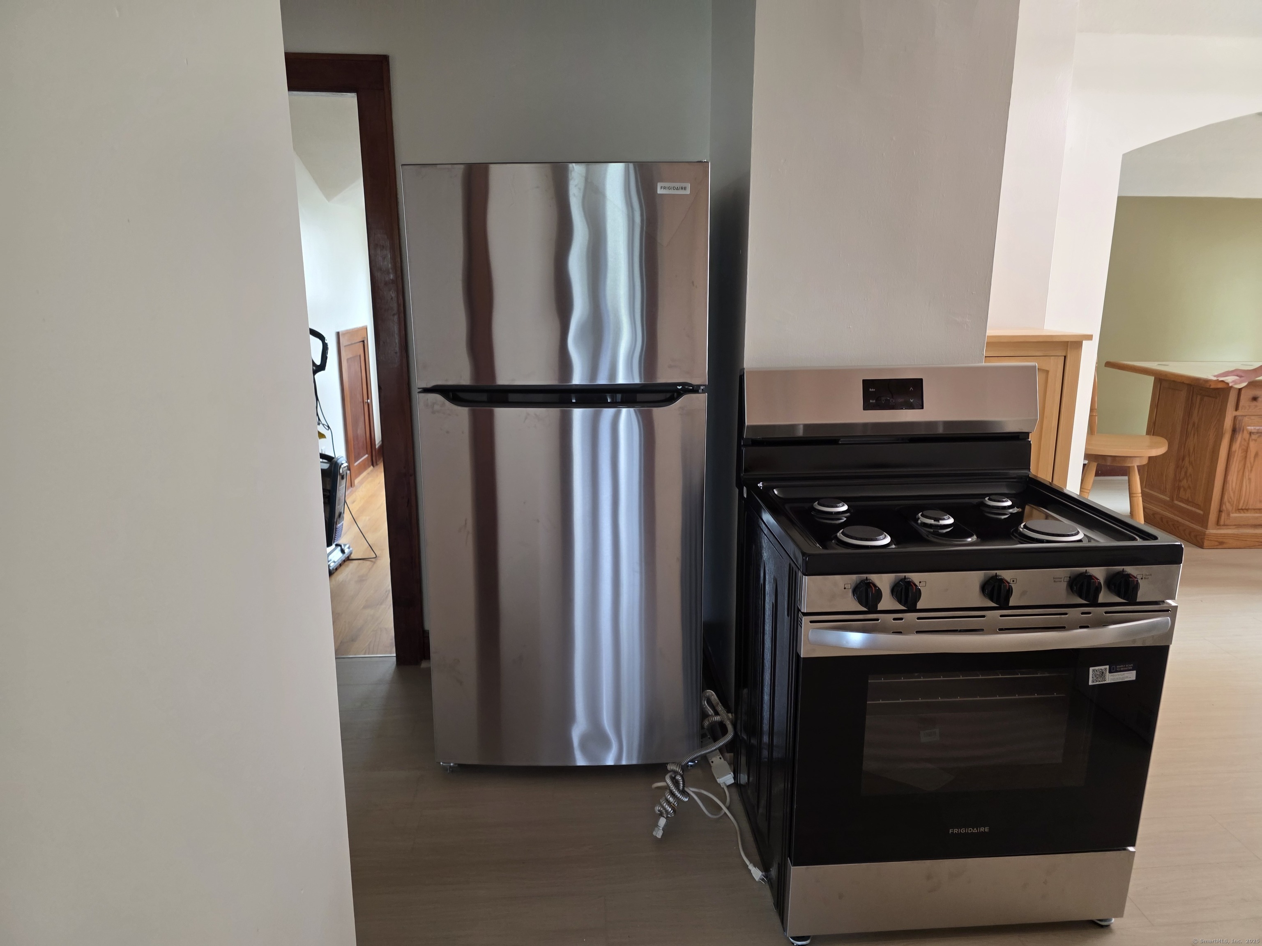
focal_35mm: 23
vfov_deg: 58.9
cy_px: 473
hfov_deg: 73.9
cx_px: 631
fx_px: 839
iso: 250
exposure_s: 1/66
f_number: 1.7
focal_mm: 6.3
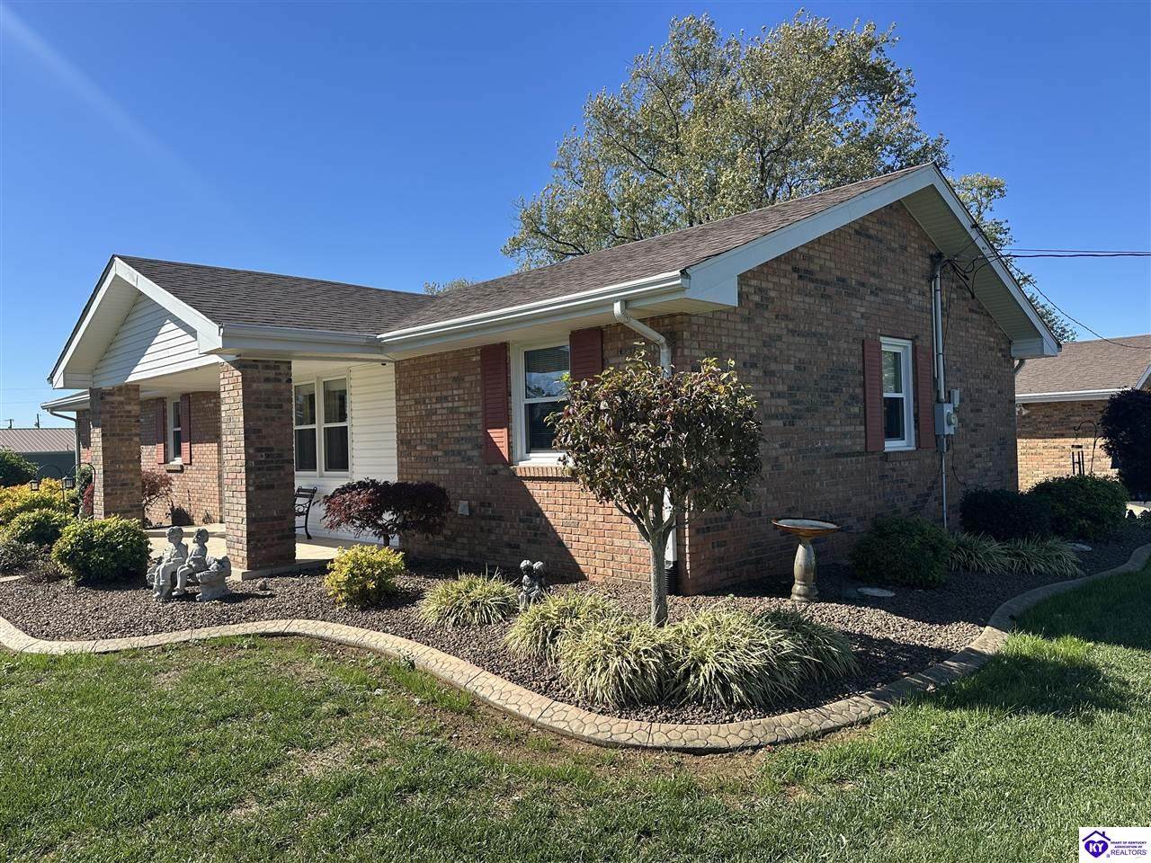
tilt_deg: -1.7
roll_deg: +2.2
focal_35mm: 24
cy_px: 432
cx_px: 576
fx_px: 798
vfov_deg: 56.8
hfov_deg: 71.6
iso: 80
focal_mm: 6.86
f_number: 1.78
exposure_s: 1/2809
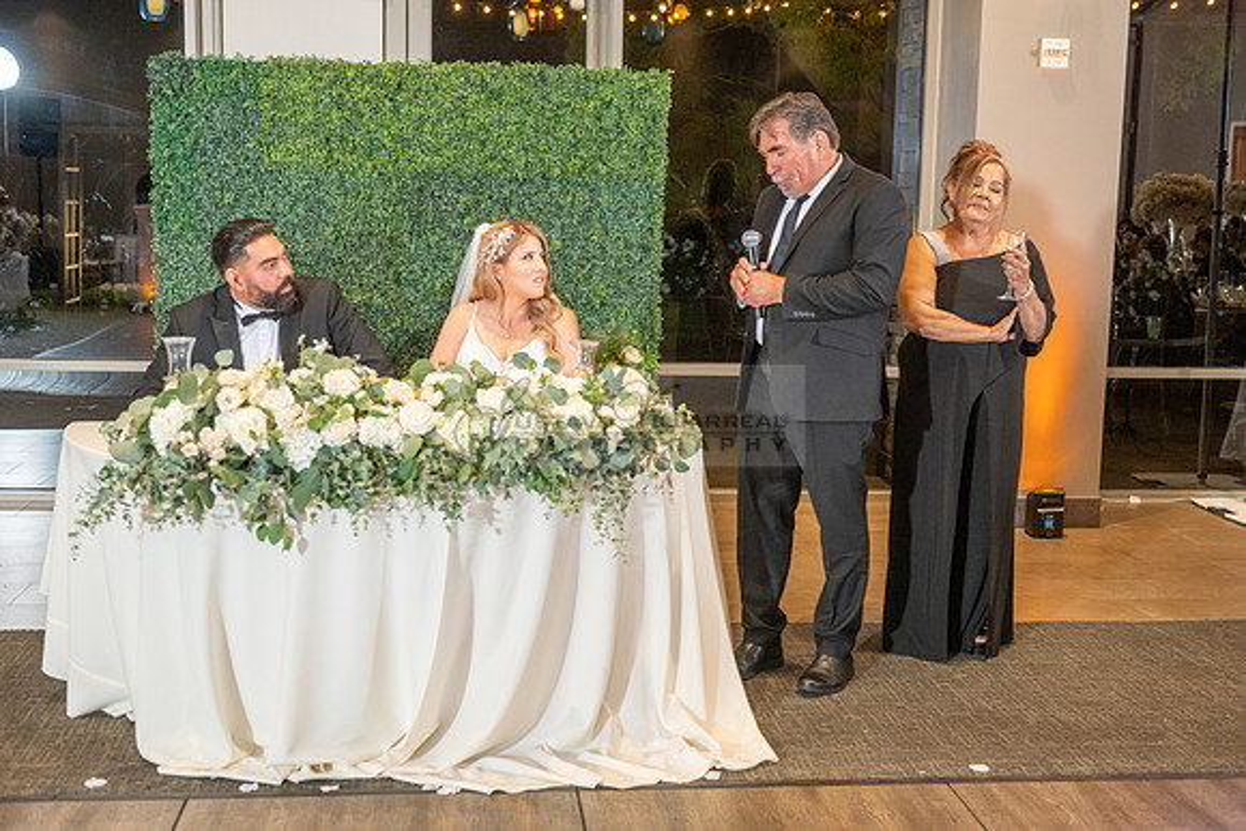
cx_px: 623
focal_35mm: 45
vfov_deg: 29.9
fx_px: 1558
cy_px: 416
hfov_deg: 43.6
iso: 800
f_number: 3.5
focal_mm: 45
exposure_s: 1/160
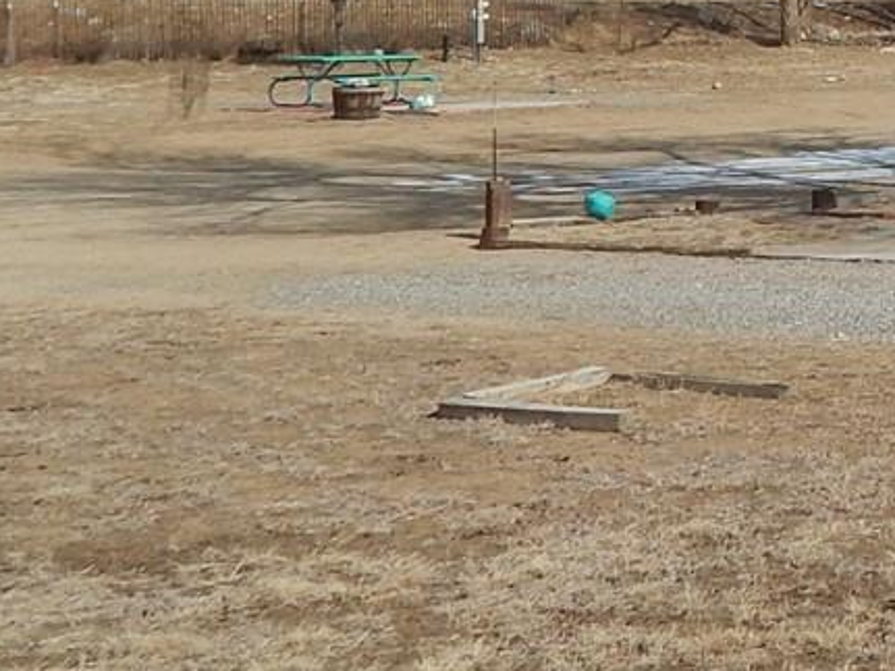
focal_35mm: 104
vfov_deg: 13.9
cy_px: -75
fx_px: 2688
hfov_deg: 16.0
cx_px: 1609
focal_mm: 5.1
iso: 125
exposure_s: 1/800
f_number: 6.3
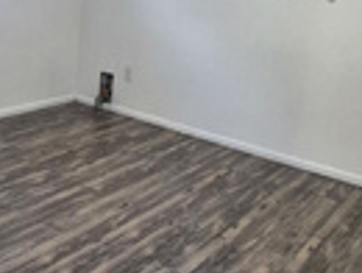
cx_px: 156
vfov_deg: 29.1
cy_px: 28
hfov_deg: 39.5
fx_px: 503
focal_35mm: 48
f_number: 2.2
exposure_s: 1/60
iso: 320
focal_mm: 1.74
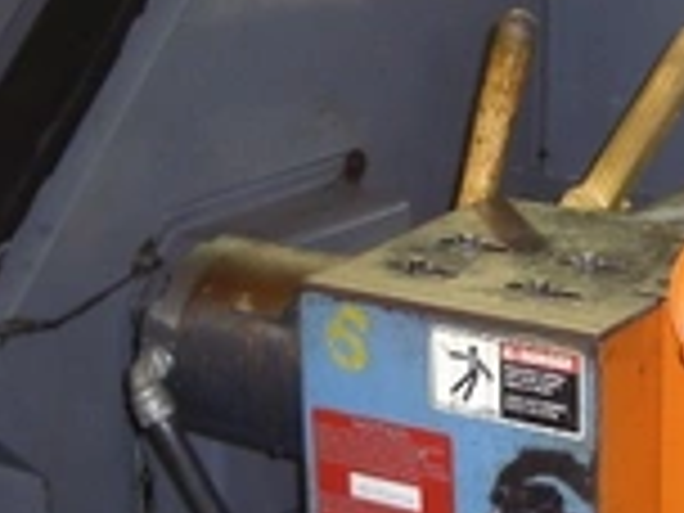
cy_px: 382
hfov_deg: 19.2
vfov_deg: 14.7
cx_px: 644
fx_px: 1976
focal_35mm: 100
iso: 200
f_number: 2.7
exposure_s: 1/60
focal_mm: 6.2
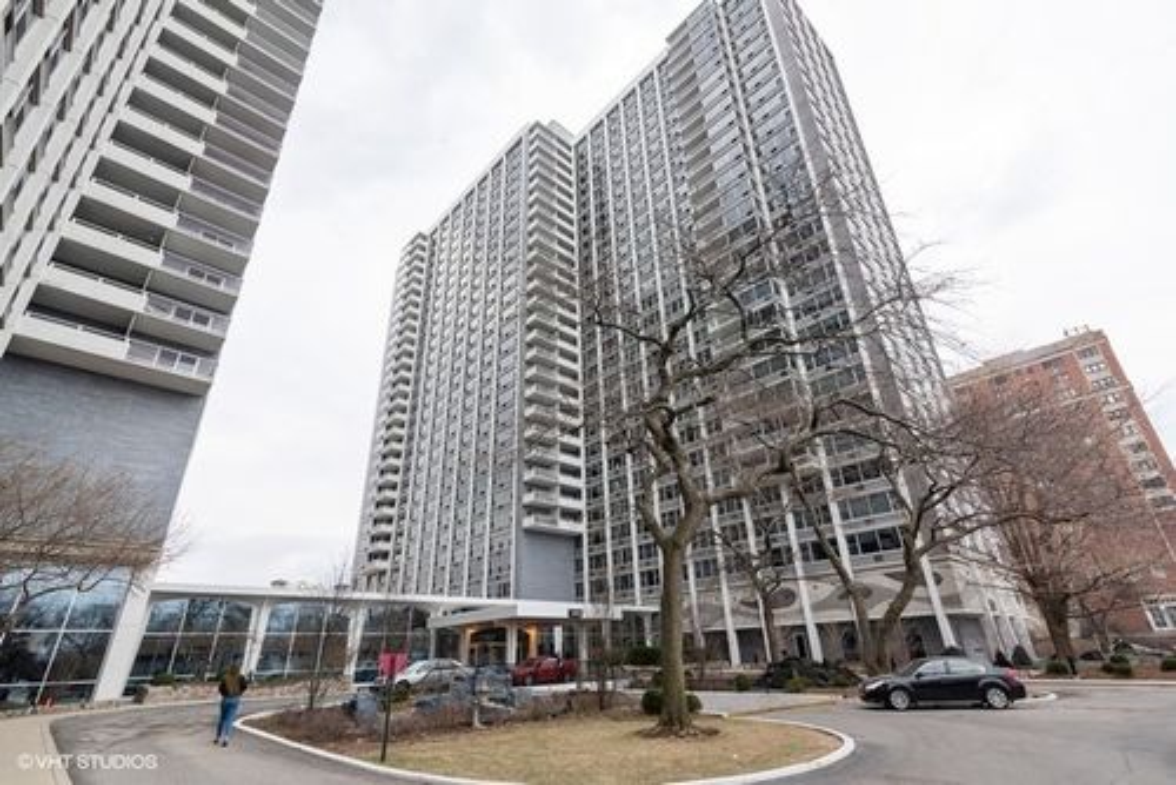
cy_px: 392
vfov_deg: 70.5
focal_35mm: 17
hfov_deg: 93.2
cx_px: 588
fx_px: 556
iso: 200
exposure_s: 1/160
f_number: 8
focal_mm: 17
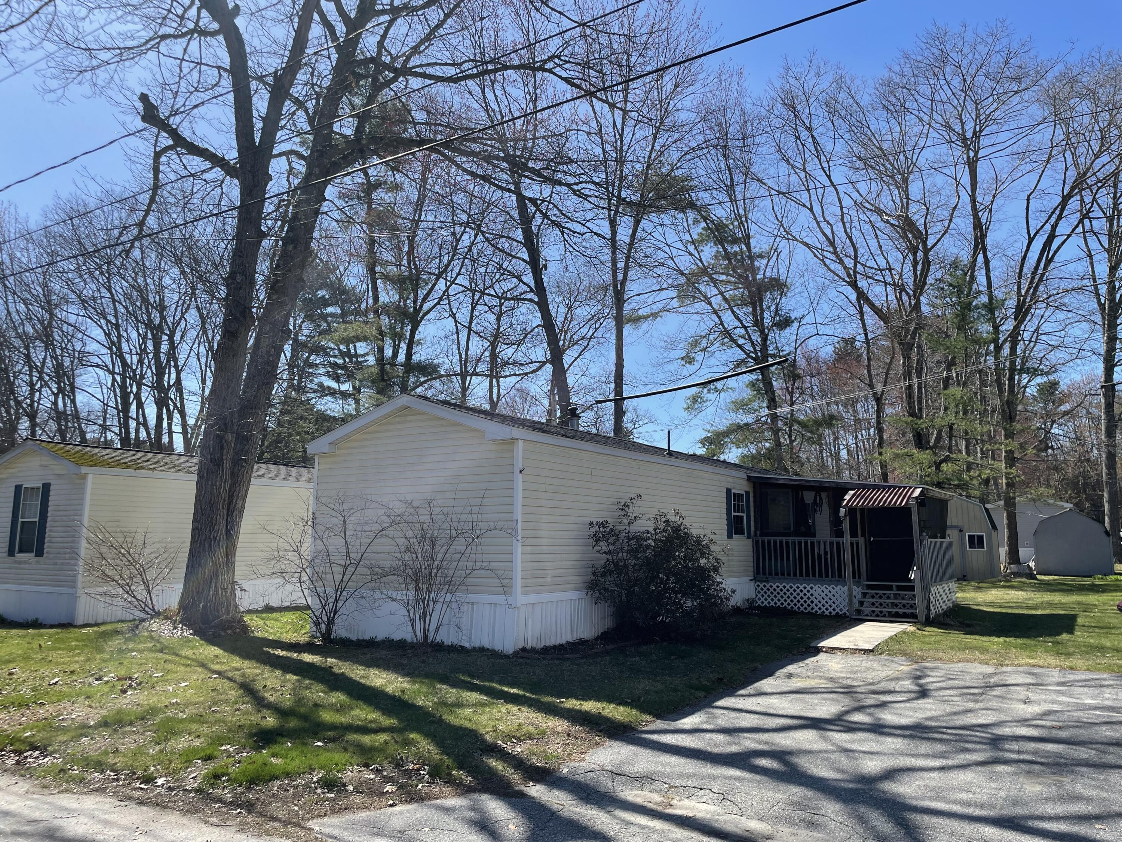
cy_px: 421
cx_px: 561
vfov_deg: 53.1
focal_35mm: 26
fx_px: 843
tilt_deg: +8.4
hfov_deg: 67.3
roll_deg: -0.3
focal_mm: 4.2
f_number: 1.6
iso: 32
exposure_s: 1/2506
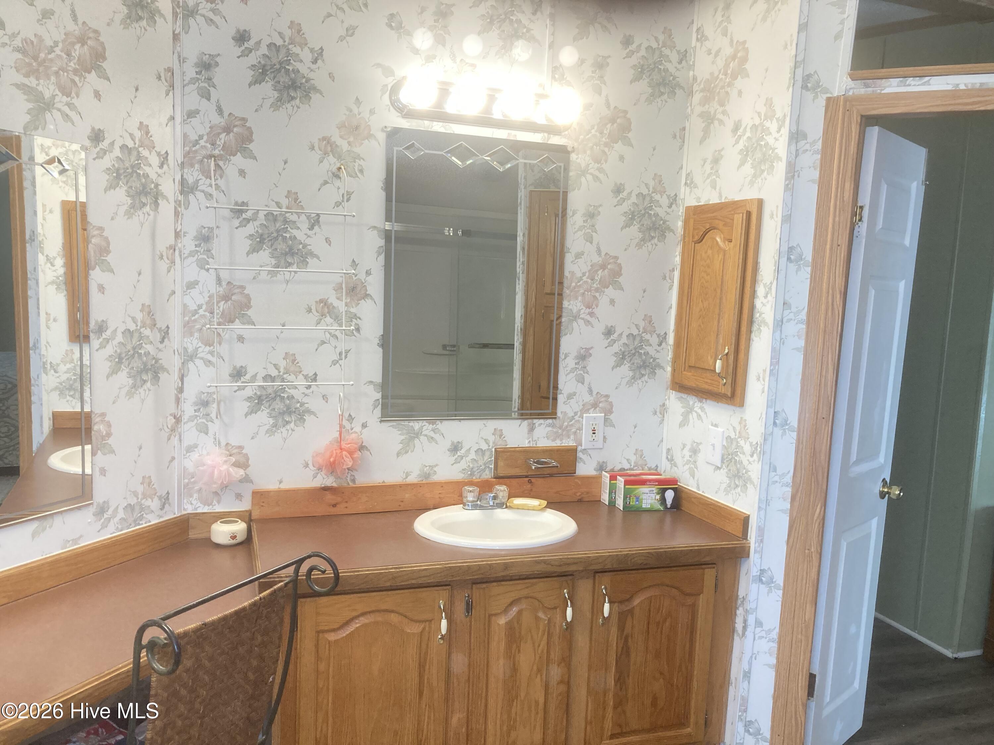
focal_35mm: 28
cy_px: 372
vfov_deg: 49.7
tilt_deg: -5.6
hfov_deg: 63.4
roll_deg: -2.5
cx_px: 497
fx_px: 804
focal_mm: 3.99
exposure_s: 1/60
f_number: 1.8
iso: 125
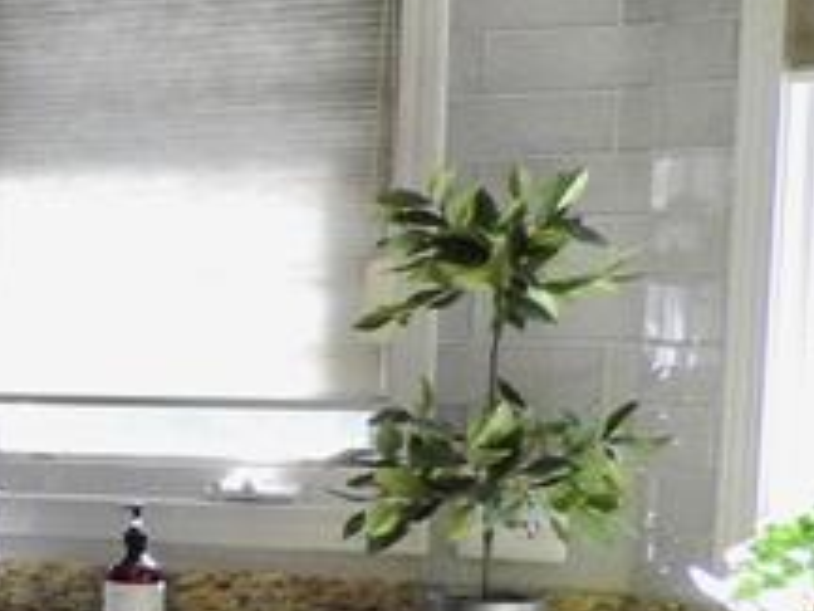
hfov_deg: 13.7
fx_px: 2681
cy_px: 539
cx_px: -980
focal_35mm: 114
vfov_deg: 12.9
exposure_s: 1/250
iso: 500
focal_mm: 4.3
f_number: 3.3
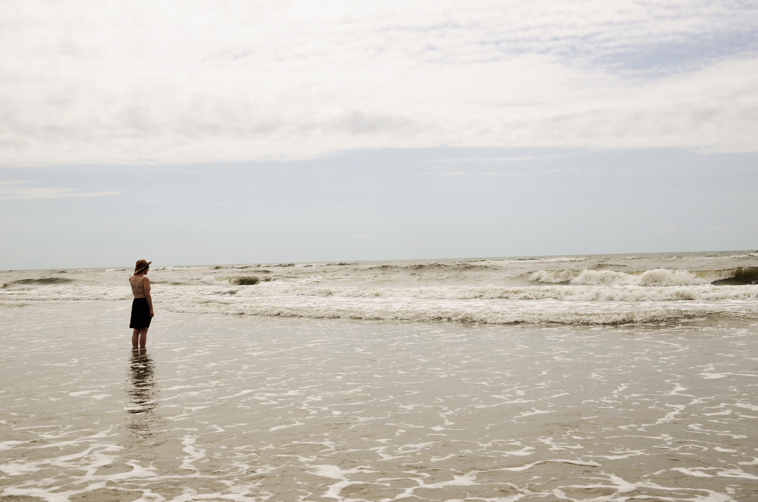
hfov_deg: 46.5
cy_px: 251
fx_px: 883
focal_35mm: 42
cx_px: 379
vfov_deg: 31.8
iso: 100
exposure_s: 1/500
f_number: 8
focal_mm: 28
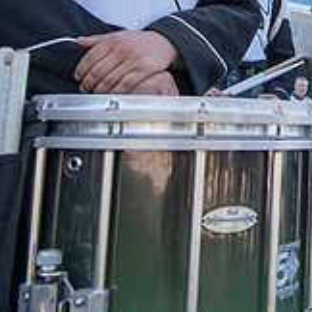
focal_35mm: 73
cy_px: 1
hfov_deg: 19.2
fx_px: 744
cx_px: 526
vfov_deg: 22.8
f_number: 5
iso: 400
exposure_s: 1/640
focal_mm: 24
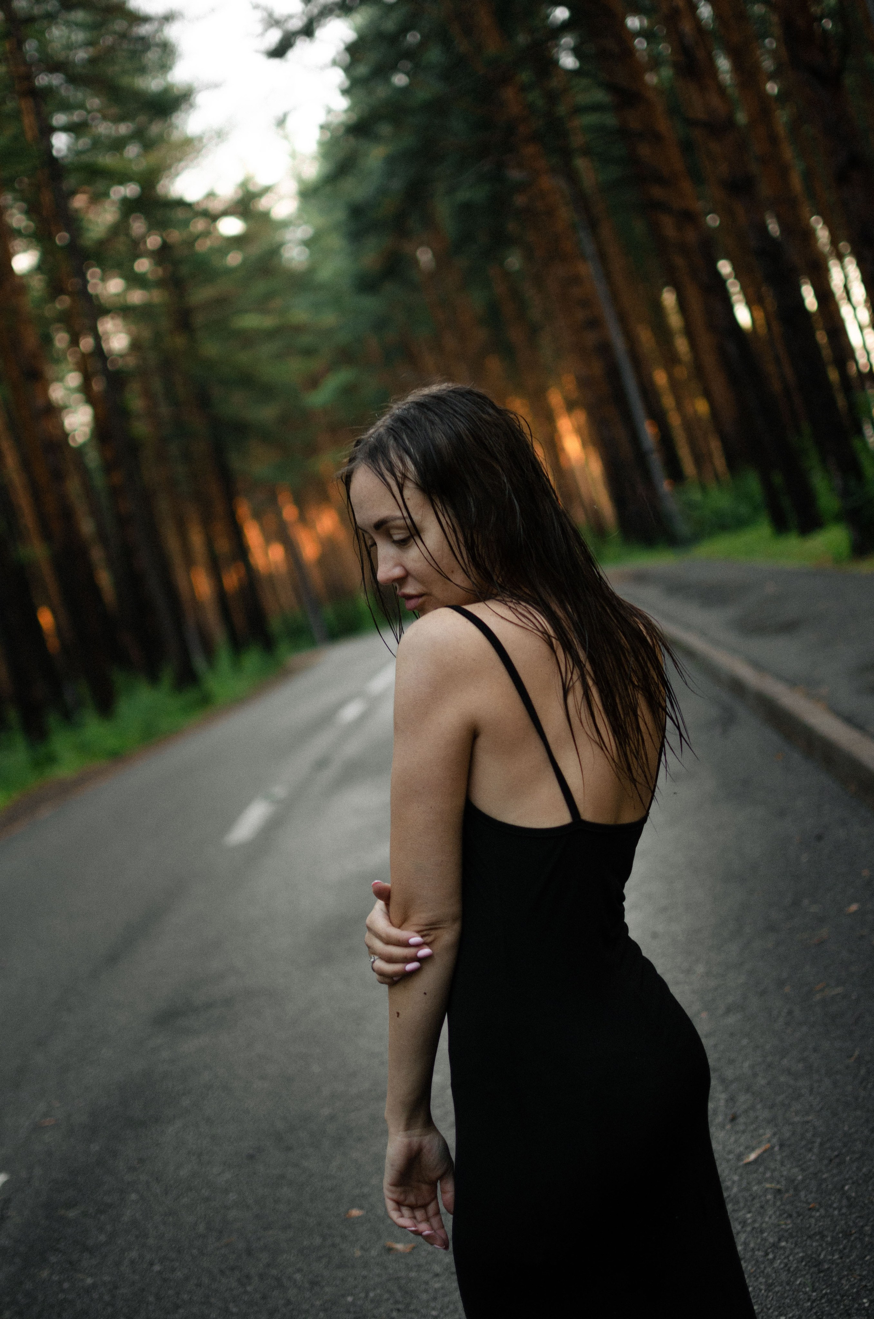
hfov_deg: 25.6
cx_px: 437
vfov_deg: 37.9
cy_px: 660
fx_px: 1920
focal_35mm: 52
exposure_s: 1/160
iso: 320
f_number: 1.8
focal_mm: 35
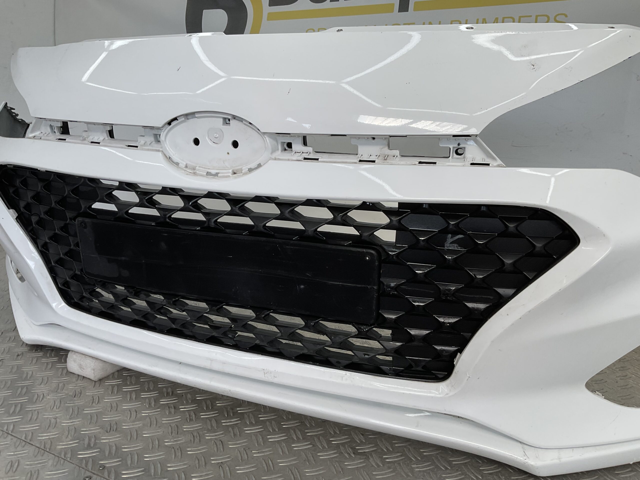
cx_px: 320
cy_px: 240
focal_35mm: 29
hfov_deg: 61.7
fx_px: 536
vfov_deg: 48.2
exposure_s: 1/375
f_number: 1.8
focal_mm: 3
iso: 16
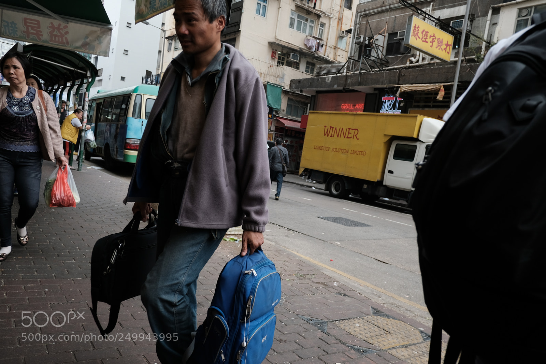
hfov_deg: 67.4
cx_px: 273
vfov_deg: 47.9
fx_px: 410
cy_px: 182
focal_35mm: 27
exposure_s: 1/500
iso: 400
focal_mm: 18
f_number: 4
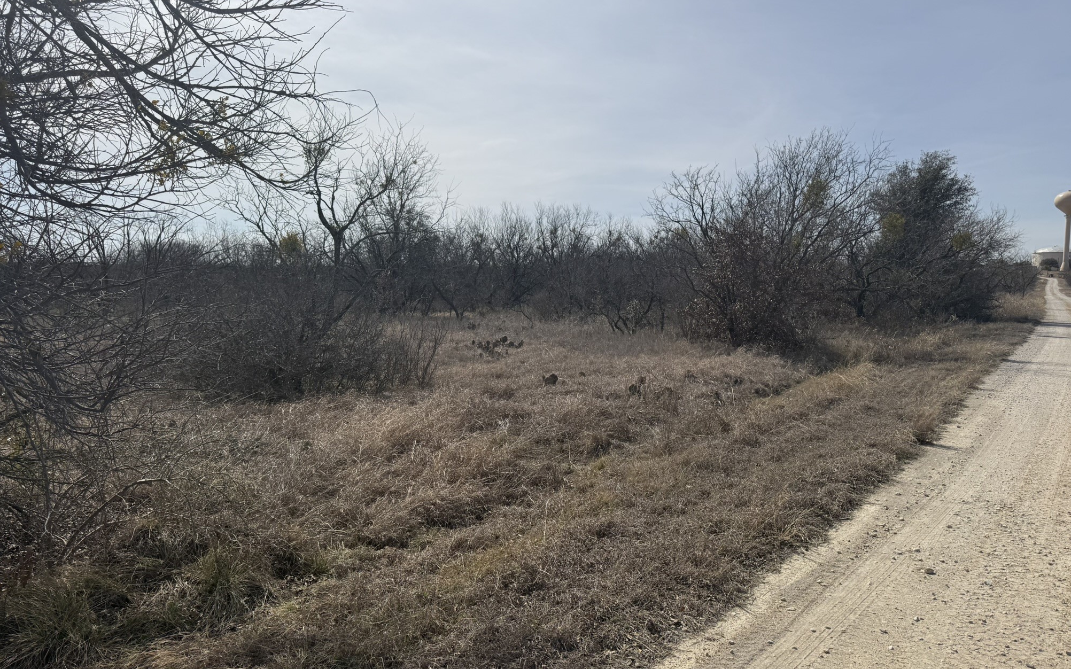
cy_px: 338
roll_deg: -0.8
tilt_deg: -4.4
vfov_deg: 47.6
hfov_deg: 70.4
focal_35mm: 26
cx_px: 535
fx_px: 759
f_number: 1.78
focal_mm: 6.76
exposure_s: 1/10309
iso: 80
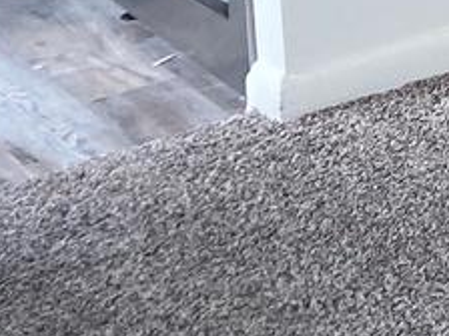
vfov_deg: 8.0
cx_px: 1421
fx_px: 2166
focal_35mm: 167
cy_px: -578
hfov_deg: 9.1
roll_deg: +0.4
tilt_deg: -6.5
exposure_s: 1/120
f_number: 1.8
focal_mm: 4.25
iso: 64
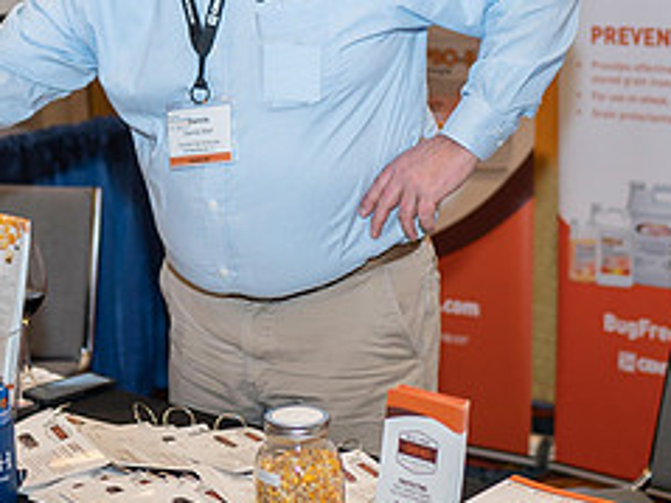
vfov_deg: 17.0
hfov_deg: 22.5
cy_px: 90
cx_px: 146
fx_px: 1666
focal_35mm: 86
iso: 160
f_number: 2
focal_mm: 35
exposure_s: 1/125
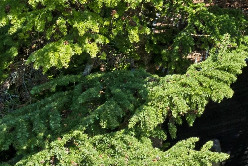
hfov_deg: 19.8
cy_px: -72
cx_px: 442
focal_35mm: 76
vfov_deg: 16.6
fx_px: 523
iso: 250
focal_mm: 13
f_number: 8
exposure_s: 1/500
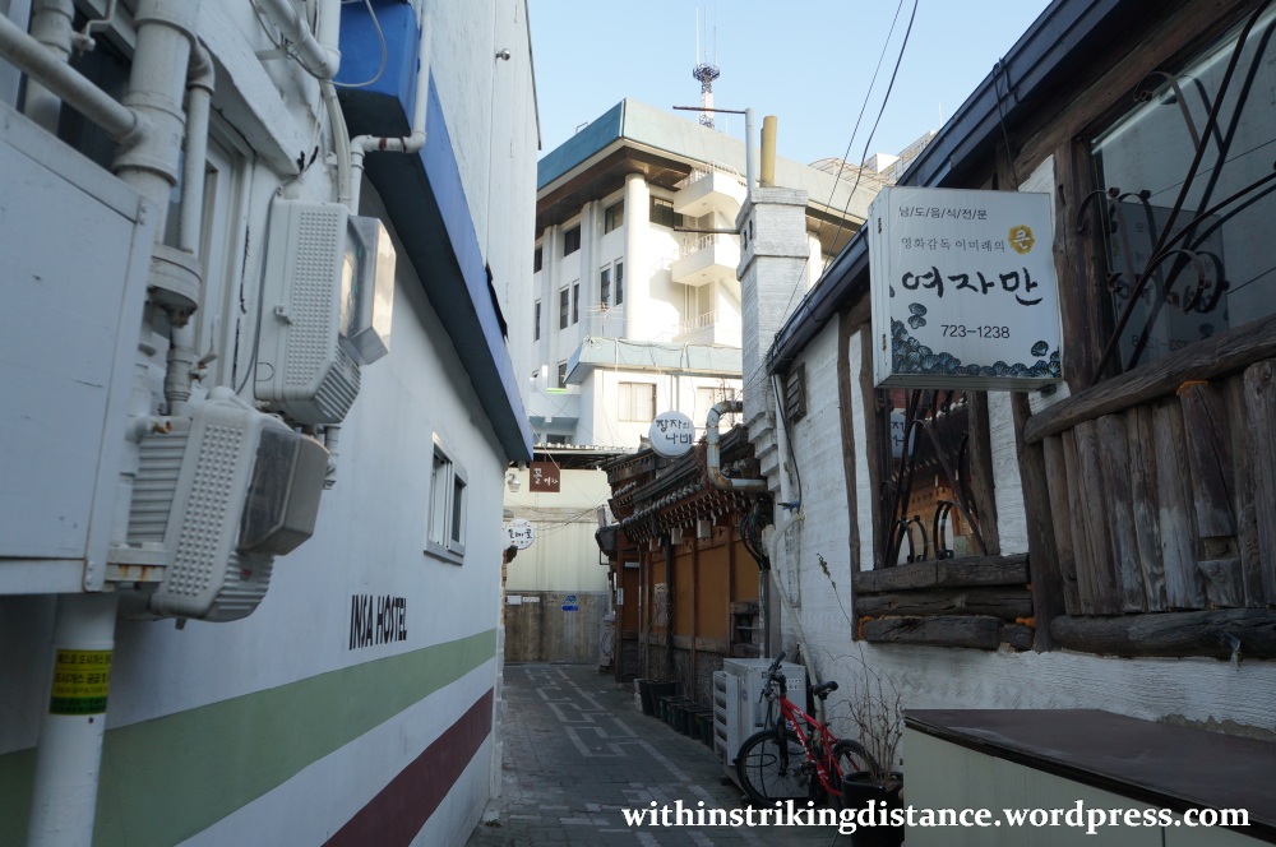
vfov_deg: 47.8
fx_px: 956
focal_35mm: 27
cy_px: 424
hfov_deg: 67.4
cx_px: 638
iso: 200
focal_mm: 18
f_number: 6.3
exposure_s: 1/160
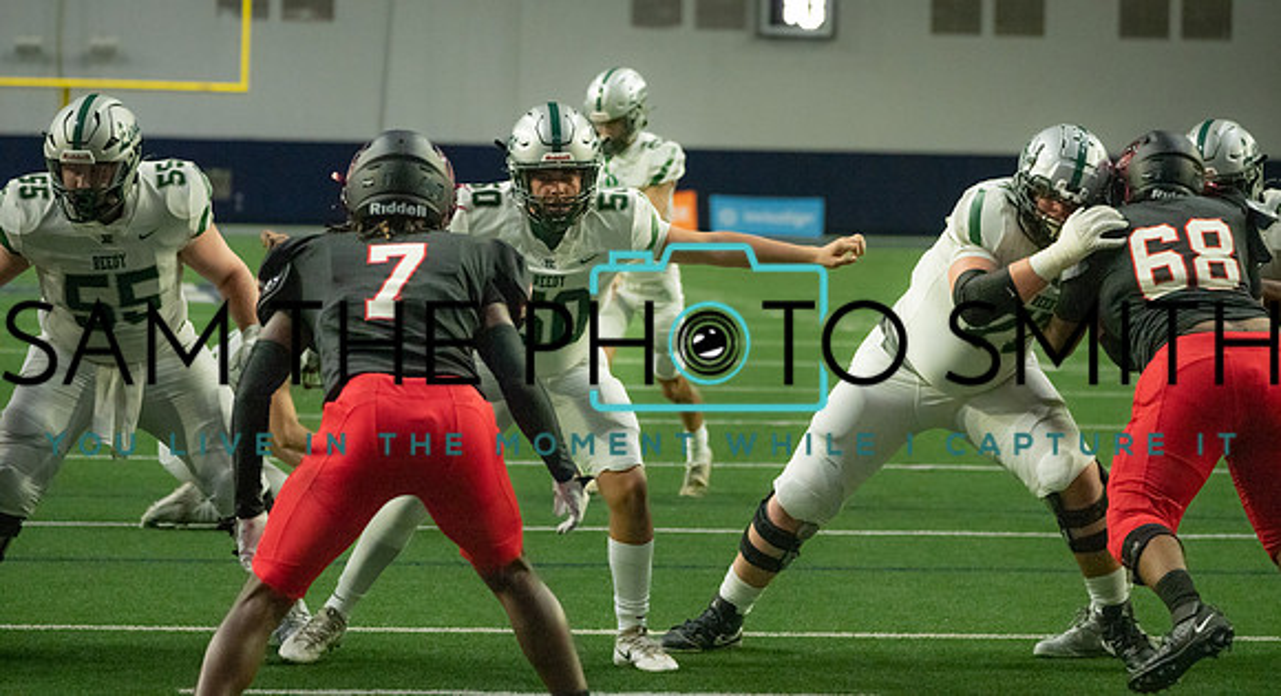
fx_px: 5399
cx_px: 648
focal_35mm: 160
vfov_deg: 7.4
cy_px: 264
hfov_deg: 13.5
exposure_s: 1/1000
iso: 12800
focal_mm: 150
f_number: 5
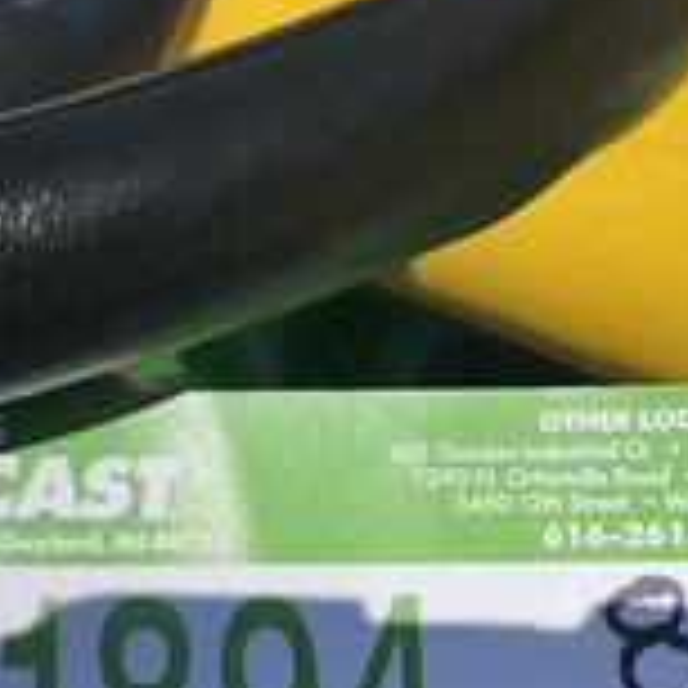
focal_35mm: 67
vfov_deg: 25.4
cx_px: 175
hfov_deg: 25.4
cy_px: 531
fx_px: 1507
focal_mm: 3
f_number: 1.8
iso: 25
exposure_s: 1/4405
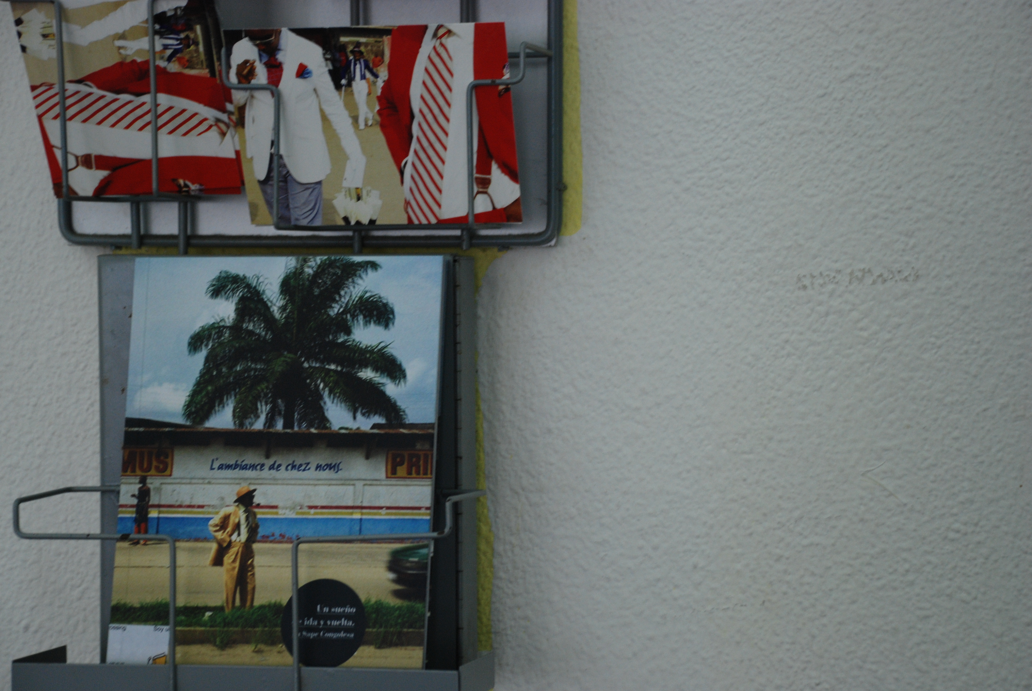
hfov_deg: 21.9
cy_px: 346
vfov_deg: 14.7
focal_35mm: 93
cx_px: 516
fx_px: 2669
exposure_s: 1/50
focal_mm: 62
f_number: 5.3
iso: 400
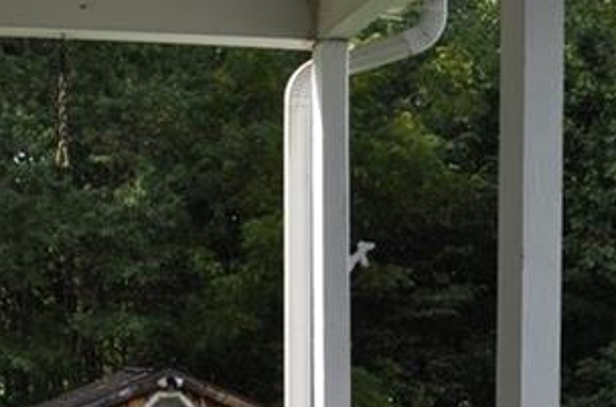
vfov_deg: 14.4
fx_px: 1553
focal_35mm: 91
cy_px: 521
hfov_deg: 22.4
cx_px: 322
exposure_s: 1/200
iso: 200
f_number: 7.1
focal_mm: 18
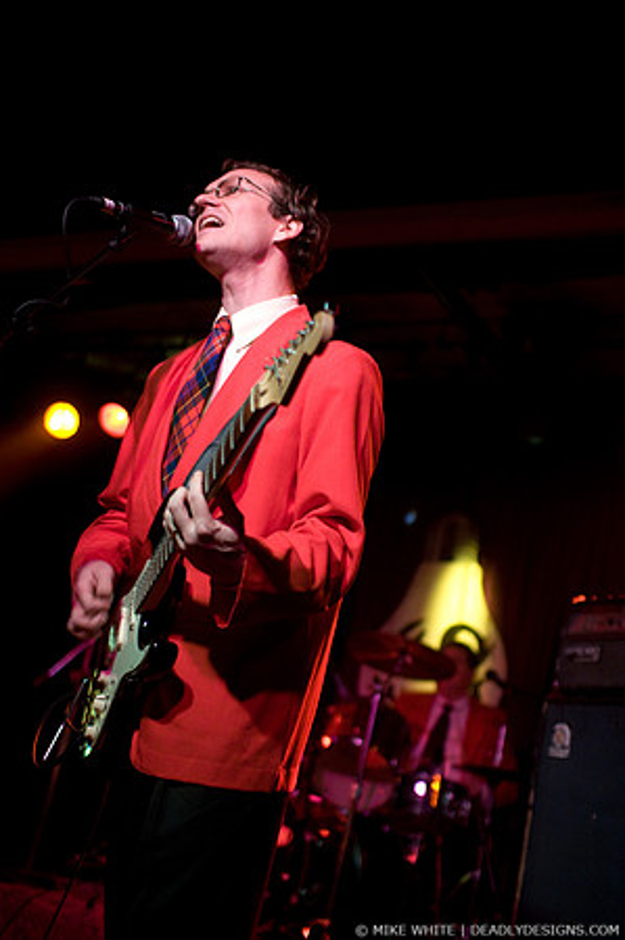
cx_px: 312
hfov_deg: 29.8
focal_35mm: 45
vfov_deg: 43.6
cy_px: 470
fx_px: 1174
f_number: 1.8
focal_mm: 30
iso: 1000
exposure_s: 1/100
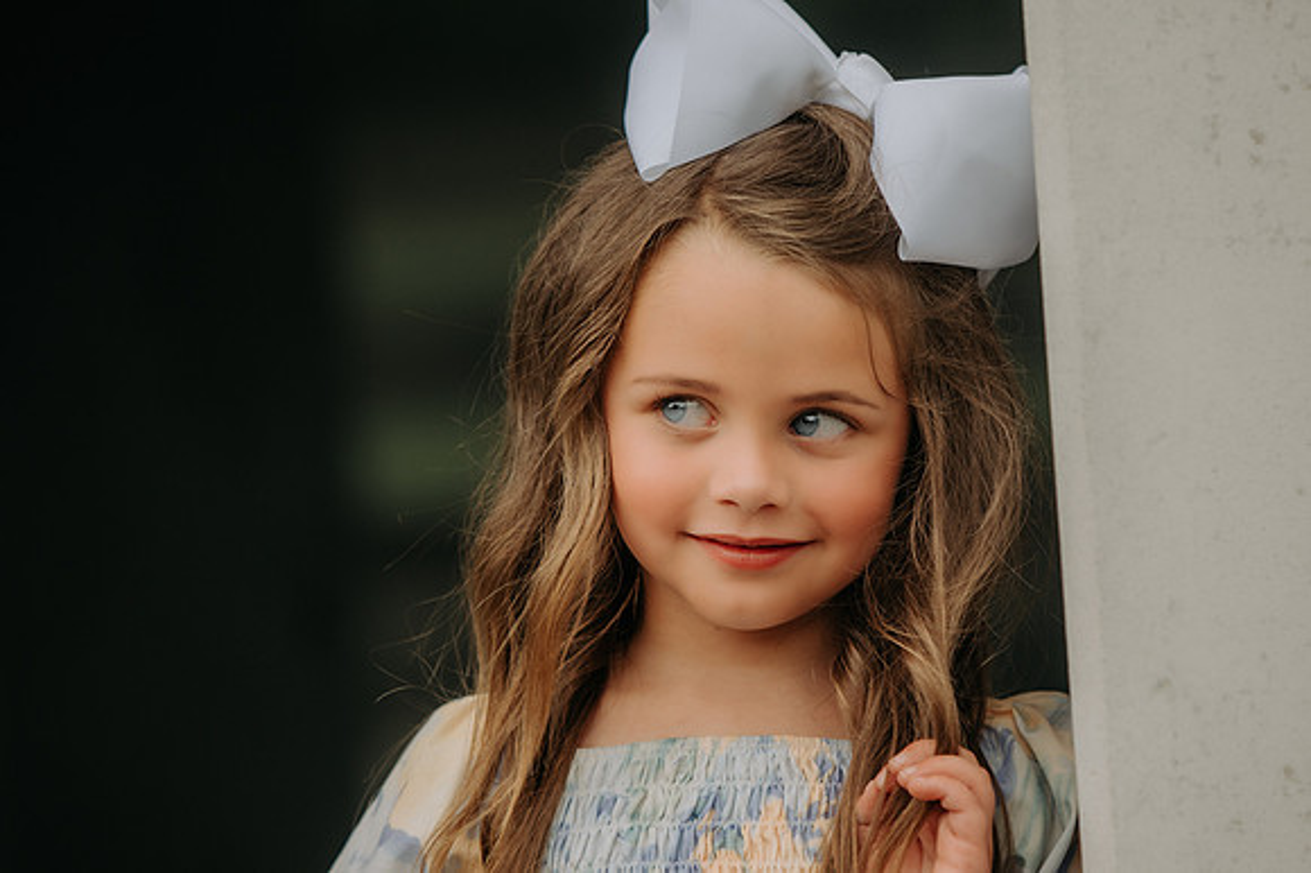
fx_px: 8444
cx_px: 656
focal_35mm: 232
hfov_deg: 8.9
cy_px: 436
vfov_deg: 5.9
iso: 200
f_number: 2.8
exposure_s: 1/320
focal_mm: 155
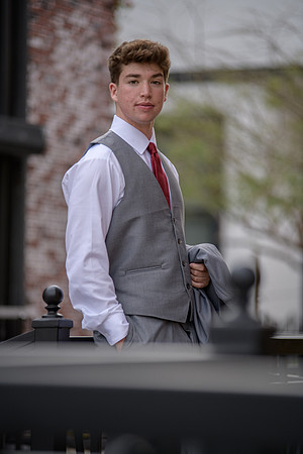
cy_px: 227
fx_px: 1957
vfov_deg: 13.2
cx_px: 152
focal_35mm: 155
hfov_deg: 8.9
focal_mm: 155
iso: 250
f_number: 2.8
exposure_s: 1/1250
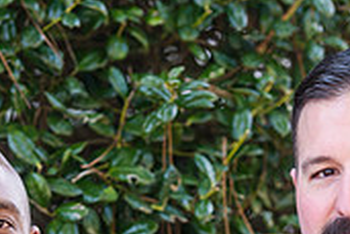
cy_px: 358
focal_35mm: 357
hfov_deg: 5.8
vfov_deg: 3.8
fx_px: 3471
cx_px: 182
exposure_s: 1/250
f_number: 3.5
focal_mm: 105
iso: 160
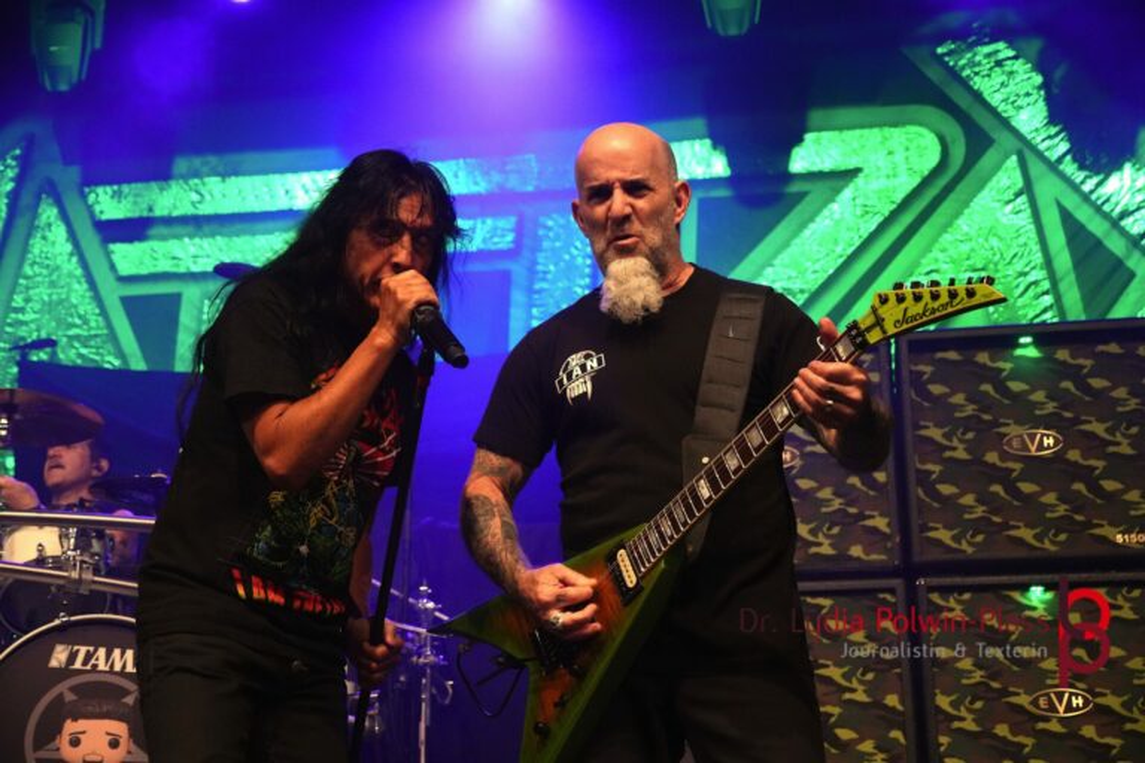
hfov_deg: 35.1
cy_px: 382
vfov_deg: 23.8
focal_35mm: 57
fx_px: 1813
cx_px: 572
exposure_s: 1/160
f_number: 4
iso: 5000
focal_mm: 38
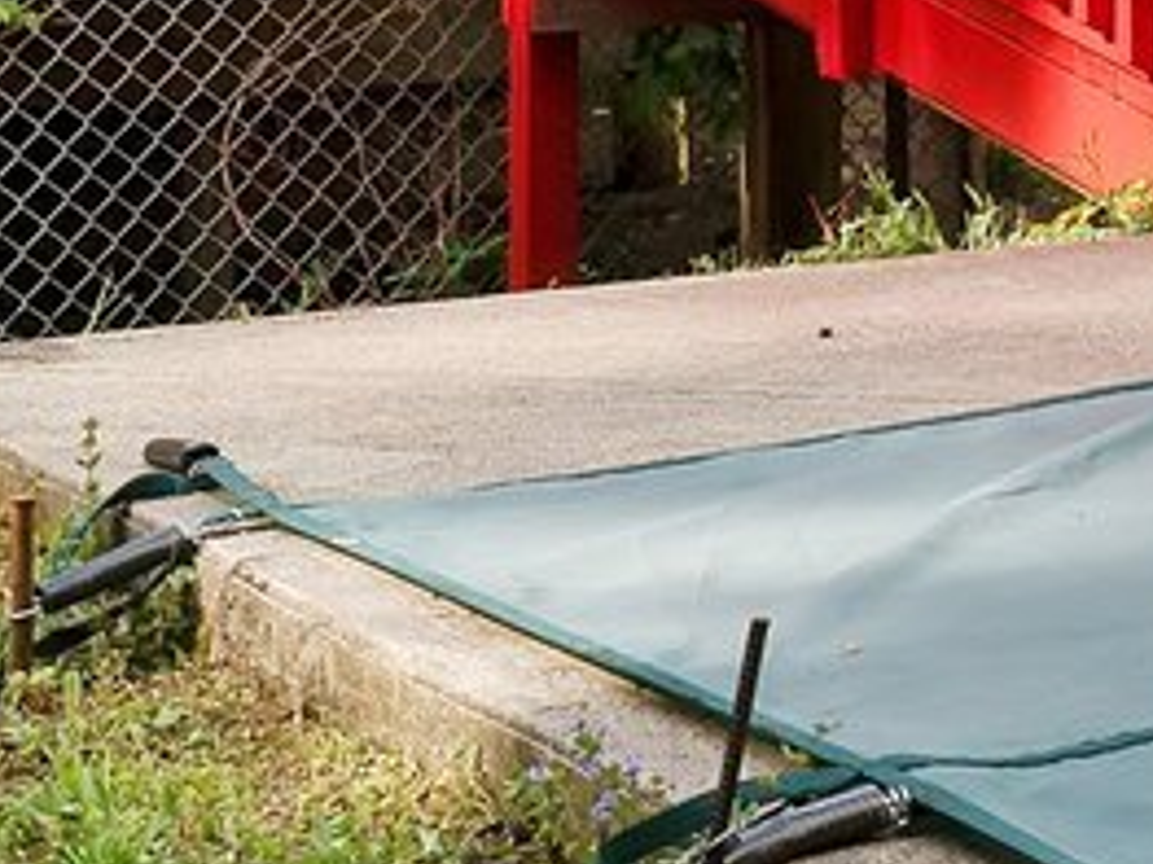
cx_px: 2126
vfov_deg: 7.9
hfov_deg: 10.3
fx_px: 5993
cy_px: -893
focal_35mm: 180
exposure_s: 1/125
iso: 100
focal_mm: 24
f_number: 8
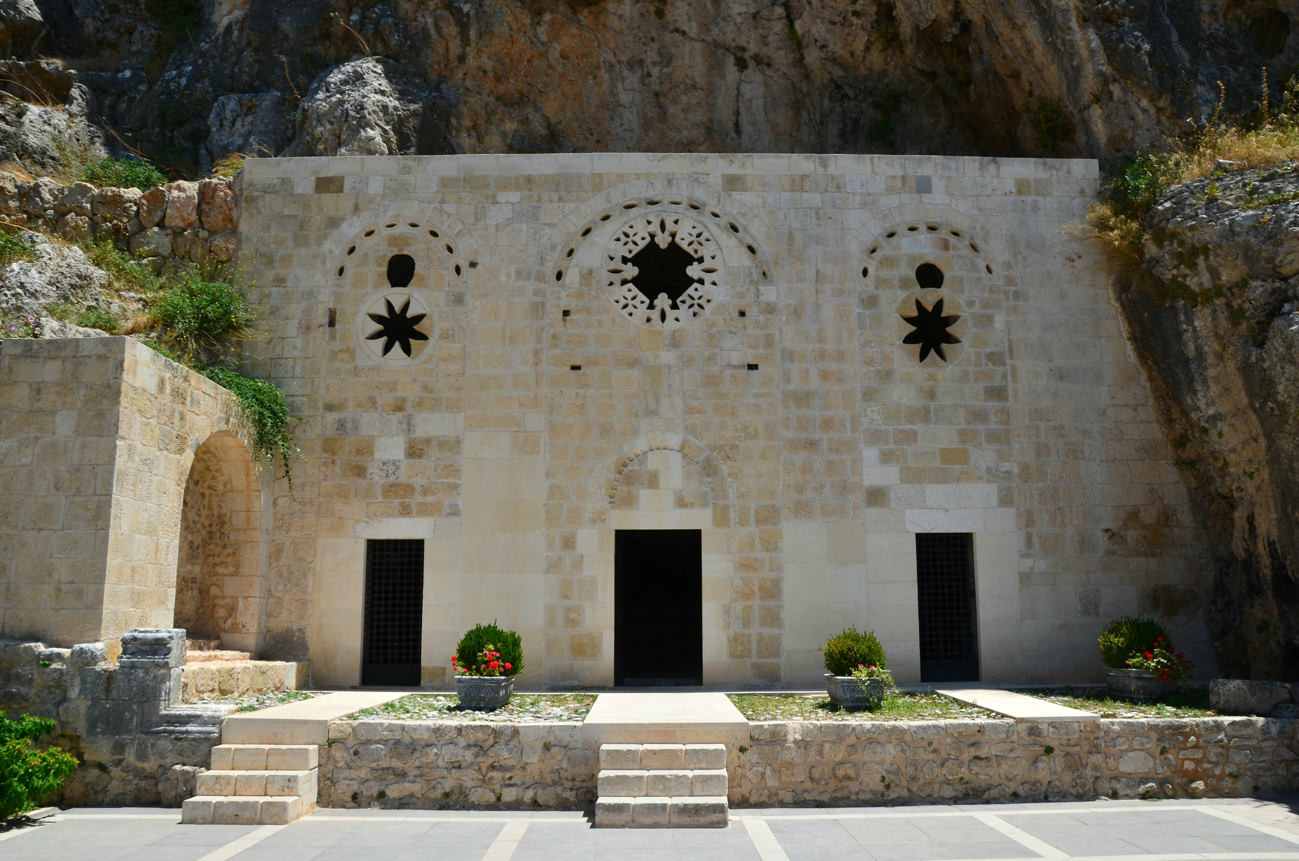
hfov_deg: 67.5
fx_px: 972
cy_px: 430
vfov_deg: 47.7
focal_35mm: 27
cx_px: 650
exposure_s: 1/200
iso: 100
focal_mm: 18
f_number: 13
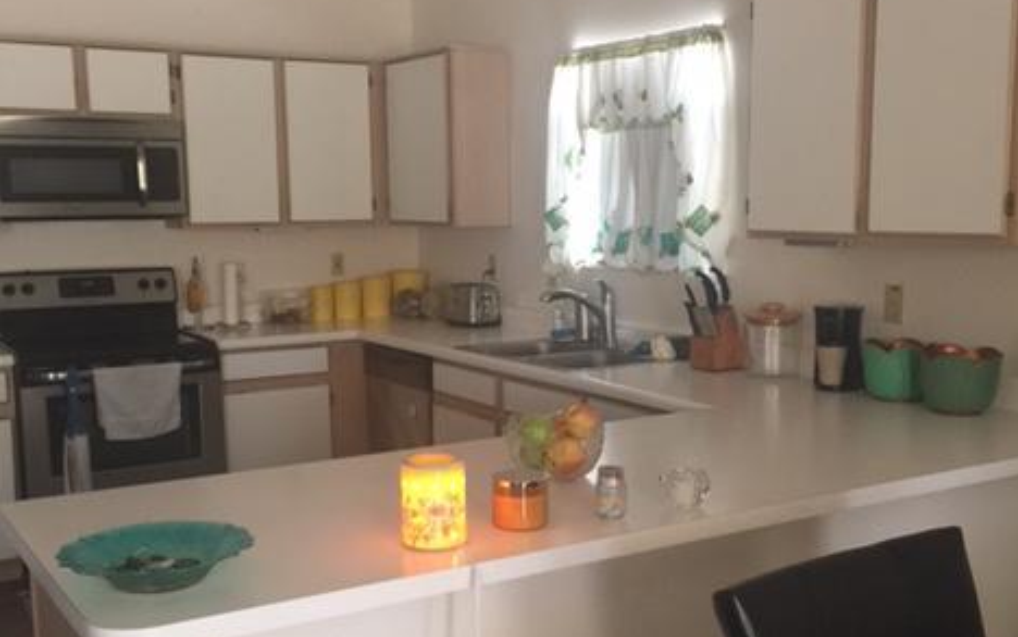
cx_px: 520
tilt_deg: -7.8
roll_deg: +0.4
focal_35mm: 42
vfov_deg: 30.5
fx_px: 1166
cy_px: 385
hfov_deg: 47.2
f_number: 2.2
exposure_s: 1/15
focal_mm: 4.15
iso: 100
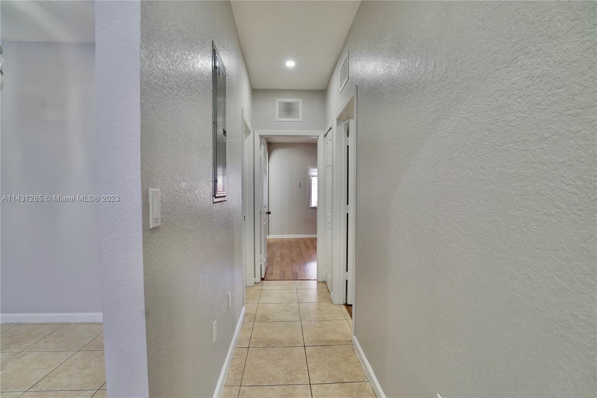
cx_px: 298
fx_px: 265
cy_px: 199
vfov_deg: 73.8
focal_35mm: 16
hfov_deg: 96.7
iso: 1600
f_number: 5
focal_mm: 16
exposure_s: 1/125
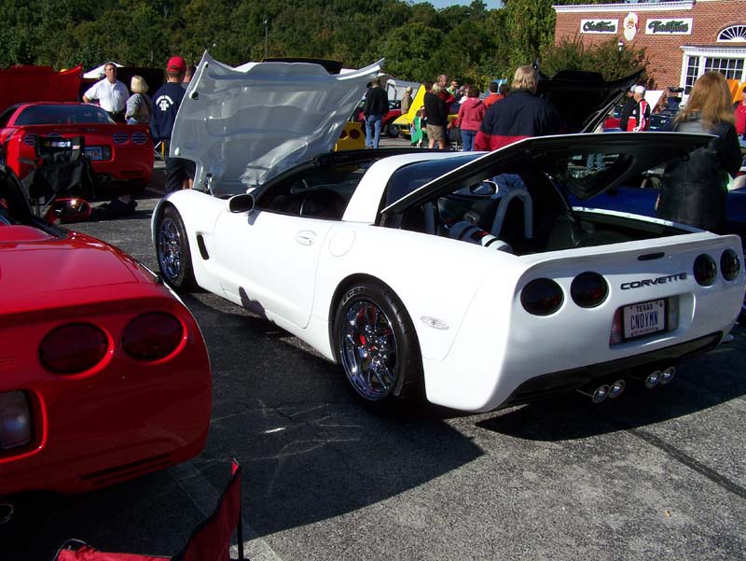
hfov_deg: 49.0
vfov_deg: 37.8
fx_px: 819
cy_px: 280
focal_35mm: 38
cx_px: 373
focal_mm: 6.3
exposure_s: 1/800
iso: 80
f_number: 5.6
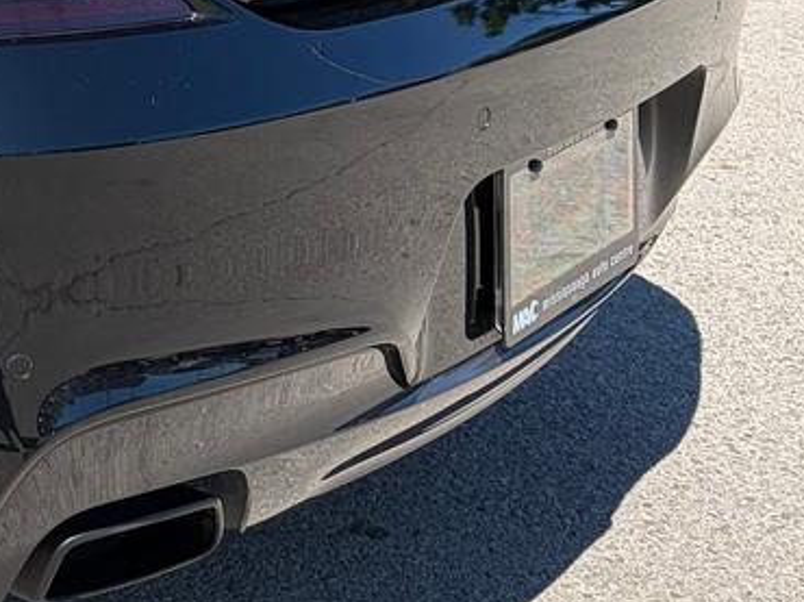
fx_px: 2089
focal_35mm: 90
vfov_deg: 16.0
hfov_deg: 18.1
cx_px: -571
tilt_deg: -14.3
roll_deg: +0.5
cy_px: -13
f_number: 1.6
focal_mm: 5.96
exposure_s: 1/1901
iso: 50
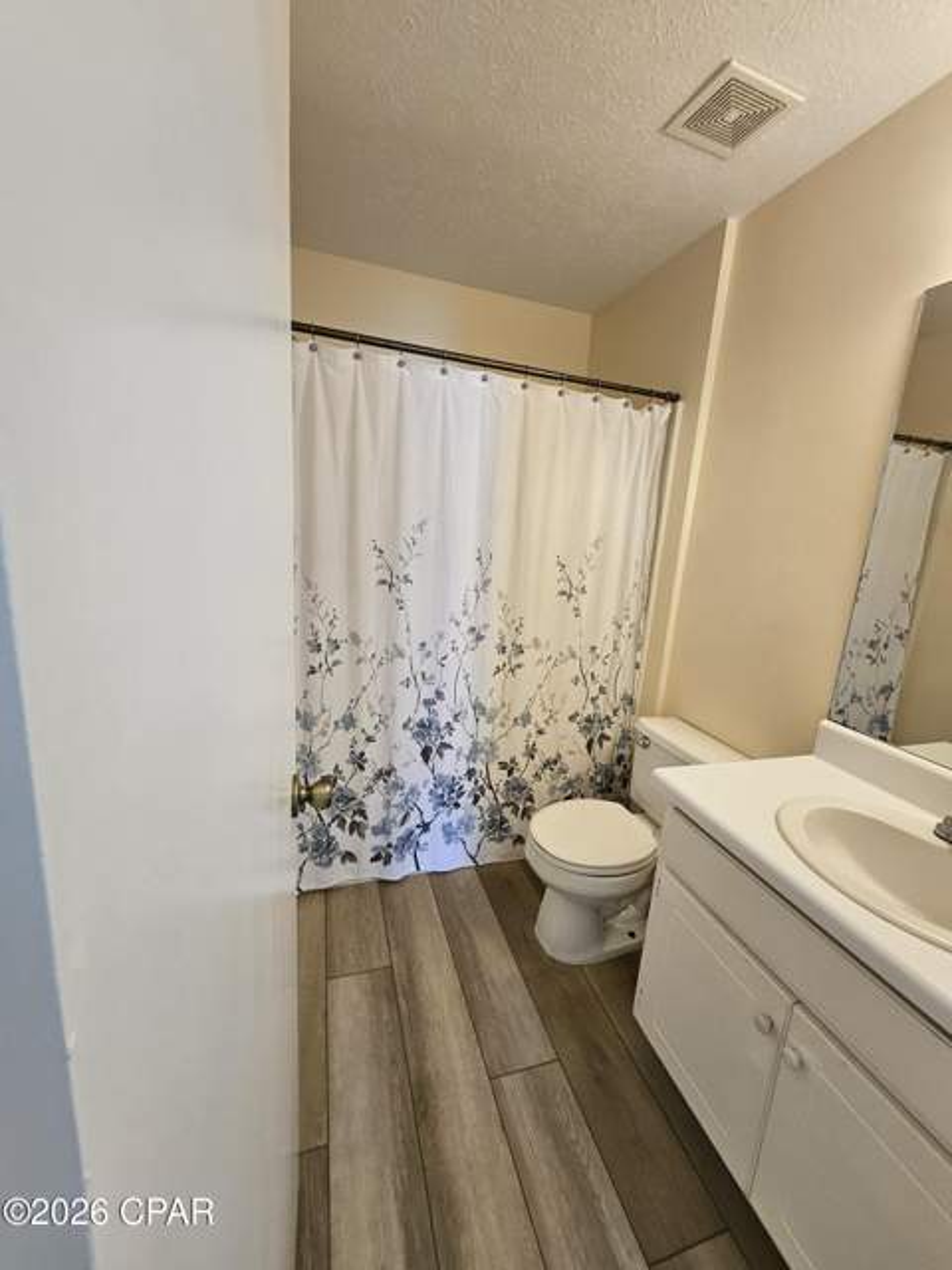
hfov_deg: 89.9
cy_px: 635
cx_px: 476
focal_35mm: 13
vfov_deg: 106.2
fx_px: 477
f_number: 2.2
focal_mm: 1.74
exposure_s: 1/60
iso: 100
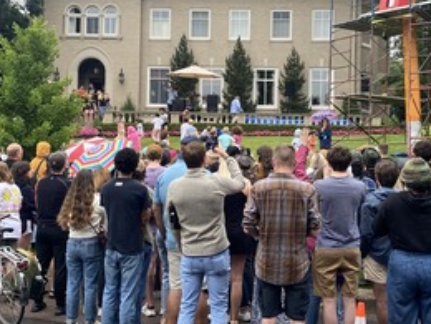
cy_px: 131
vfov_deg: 28.0
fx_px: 647
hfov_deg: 36.8
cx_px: 239
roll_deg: -1.1
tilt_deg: +1.2
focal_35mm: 52
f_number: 1.8
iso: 32
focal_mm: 4.25
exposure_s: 1/782
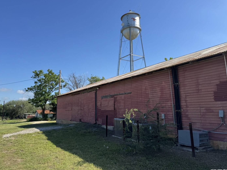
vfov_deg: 54.9
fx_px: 164
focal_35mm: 25
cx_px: 110
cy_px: 83
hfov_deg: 69.4
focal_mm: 6.76
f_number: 1.78
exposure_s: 1/3597
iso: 80
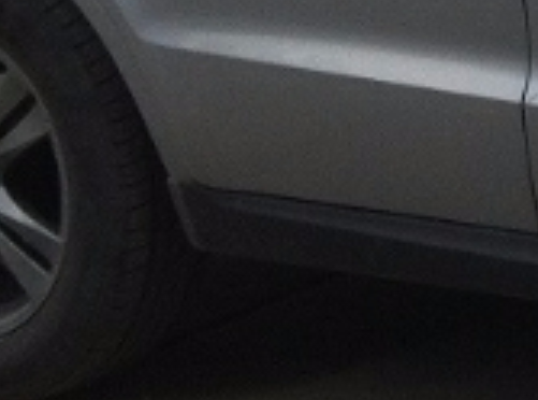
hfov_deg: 8.9
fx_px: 3252
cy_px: -221
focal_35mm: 210
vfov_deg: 6.9
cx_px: 1111
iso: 80
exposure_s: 1/487
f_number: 2.8
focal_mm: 3.85
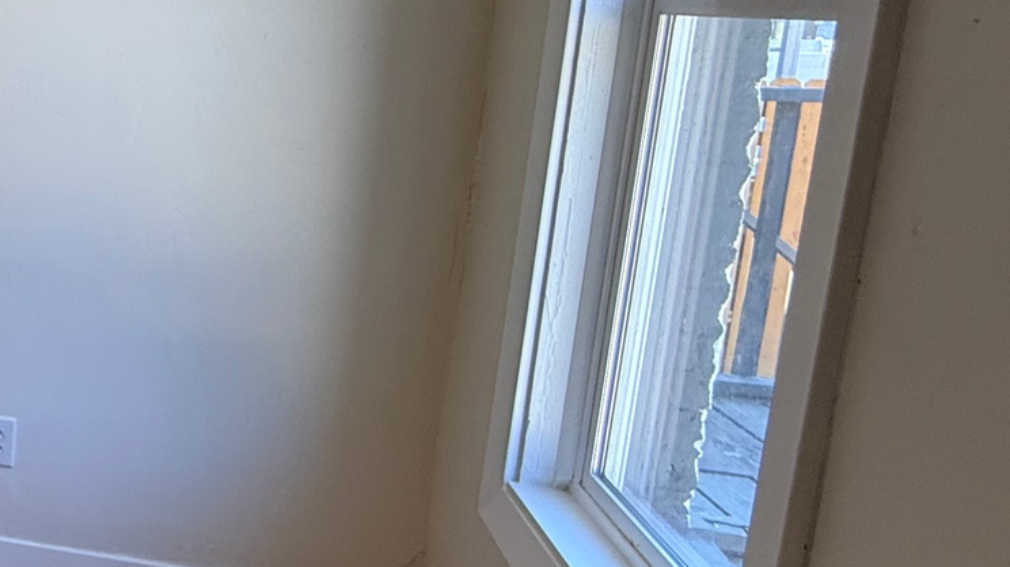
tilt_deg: -9.3
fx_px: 1124
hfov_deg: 34.1
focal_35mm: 42
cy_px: 212
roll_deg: +0.0
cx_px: -314
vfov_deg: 28.2
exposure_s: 1/120
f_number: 2.2
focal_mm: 2.22
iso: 80
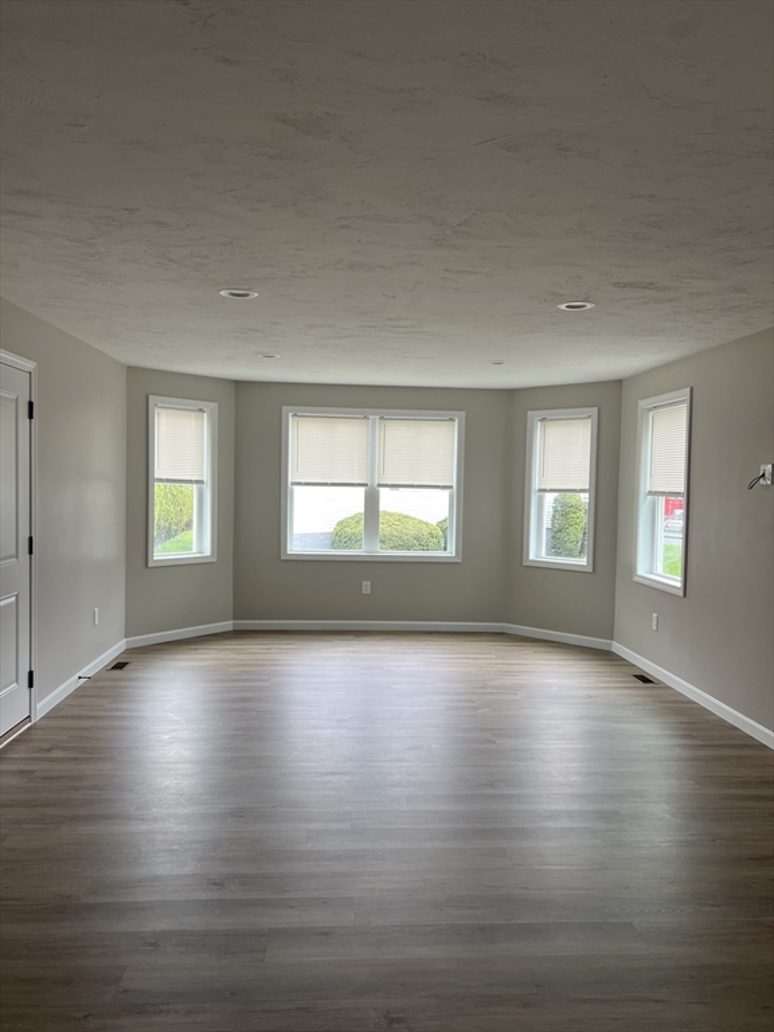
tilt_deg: -1.7
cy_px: 516
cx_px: 387
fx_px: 775
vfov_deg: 67.3
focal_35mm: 26
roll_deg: -0.5
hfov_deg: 53.1
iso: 50
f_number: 1.5
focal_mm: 5.7
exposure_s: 1/121
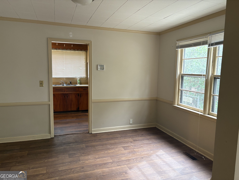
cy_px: 90
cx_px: 120
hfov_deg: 67.3
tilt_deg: -5.8
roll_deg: -0.5
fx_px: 180
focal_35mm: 26
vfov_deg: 53.1
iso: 125
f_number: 1.6
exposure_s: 1/61
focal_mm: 5.96
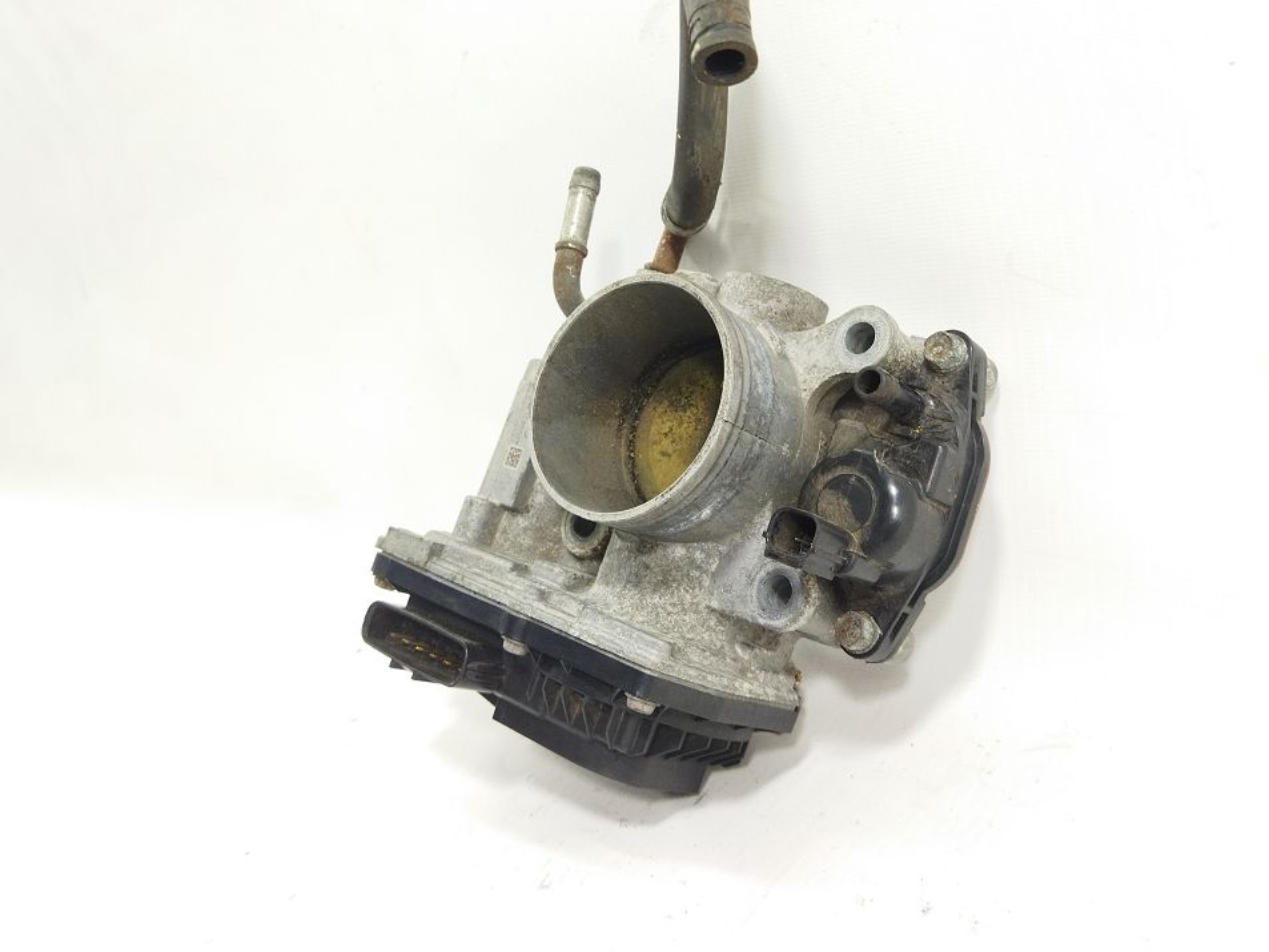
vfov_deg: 41.7
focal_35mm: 34
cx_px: 671
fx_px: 1247
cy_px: 398
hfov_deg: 53.9
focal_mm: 4.71
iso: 194
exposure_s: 1/100
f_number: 1.79
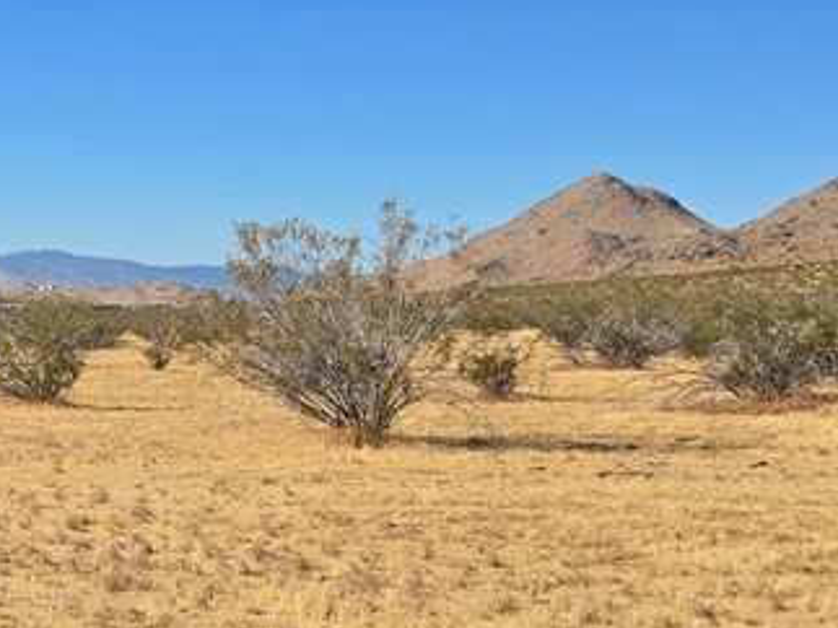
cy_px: 384
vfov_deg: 20.1
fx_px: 1767
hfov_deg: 24.9
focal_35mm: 73
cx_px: -73
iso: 25
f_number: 1.8
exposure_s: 1/2371
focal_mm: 5.4
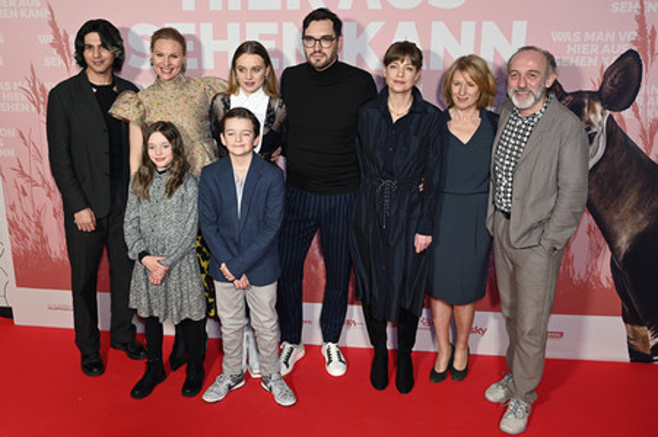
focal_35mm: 32
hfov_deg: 58.8
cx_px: 329
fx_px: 584
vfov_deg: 41.1
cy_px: 218
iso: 500
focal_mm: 32
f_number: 4
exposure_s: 1/100
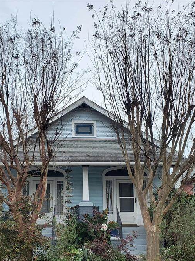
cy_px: 150
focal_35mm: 30
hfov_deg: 46.6
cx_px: 86
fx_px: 226
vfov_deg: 59.7
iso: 50
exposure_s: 1/625
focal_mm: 4.3
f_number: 2.4
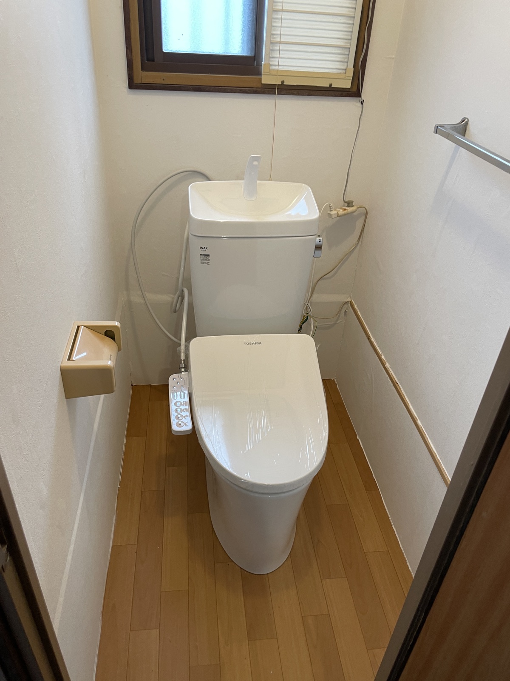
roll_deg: -5.0
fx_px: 511
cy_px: 340
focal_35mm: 26
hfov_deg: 53.1
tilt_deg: -34.8
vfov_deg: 67.3
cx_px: 255
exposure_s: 1/60
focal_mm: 4.2
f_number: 1.6
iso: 100
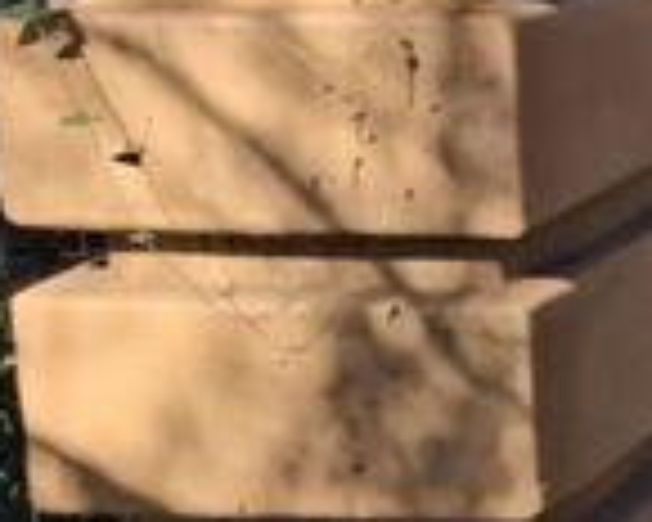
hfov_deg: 11.3
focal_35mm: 145
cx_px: 1529
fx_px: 2798
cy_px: 27
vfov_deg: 10.6
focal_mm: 4
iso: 20
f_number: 1.8
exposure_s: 1/399
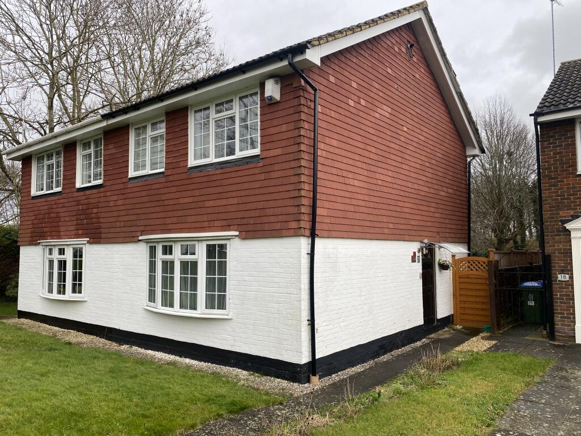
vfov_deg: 53.1
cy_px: 218
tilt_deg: +3.9
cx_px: 290
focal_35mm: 26
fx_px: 436
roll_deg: +0.1
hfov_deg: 67.3
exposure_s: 1/376
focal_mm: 4.25
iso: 32
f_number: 1.8
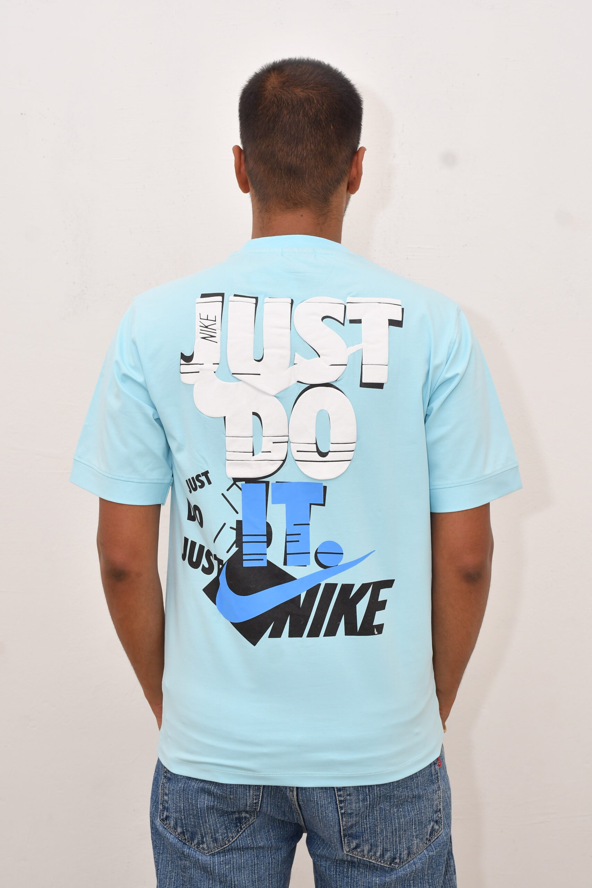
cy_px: 444
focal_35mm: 57
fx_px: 1406
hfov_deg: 23.8
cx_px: 296
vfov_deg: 35.1
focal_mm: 38
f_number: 5.6
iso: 500
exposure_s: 1/125
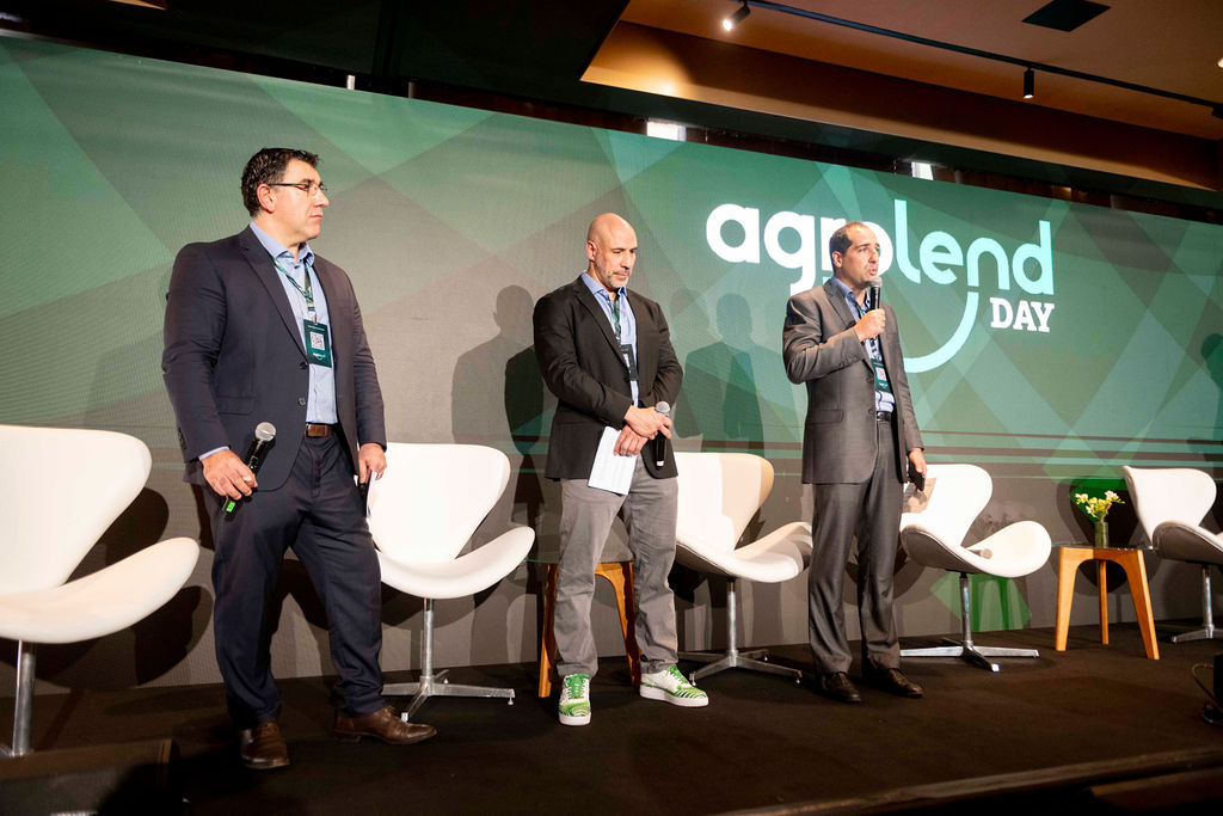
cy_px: 408
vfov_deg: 52.8
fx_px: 822
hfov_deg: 73.3
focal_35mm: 24
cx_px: 612
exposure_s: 1/100
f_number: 3.2
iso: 2000
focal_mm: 24
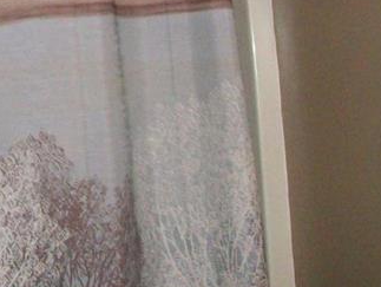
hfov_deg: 16.3
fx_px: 1256
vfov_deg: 12.6
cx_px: -120
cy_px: -81
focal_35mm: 114
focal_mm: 6
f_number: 2.7
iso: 200
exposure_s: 1/64
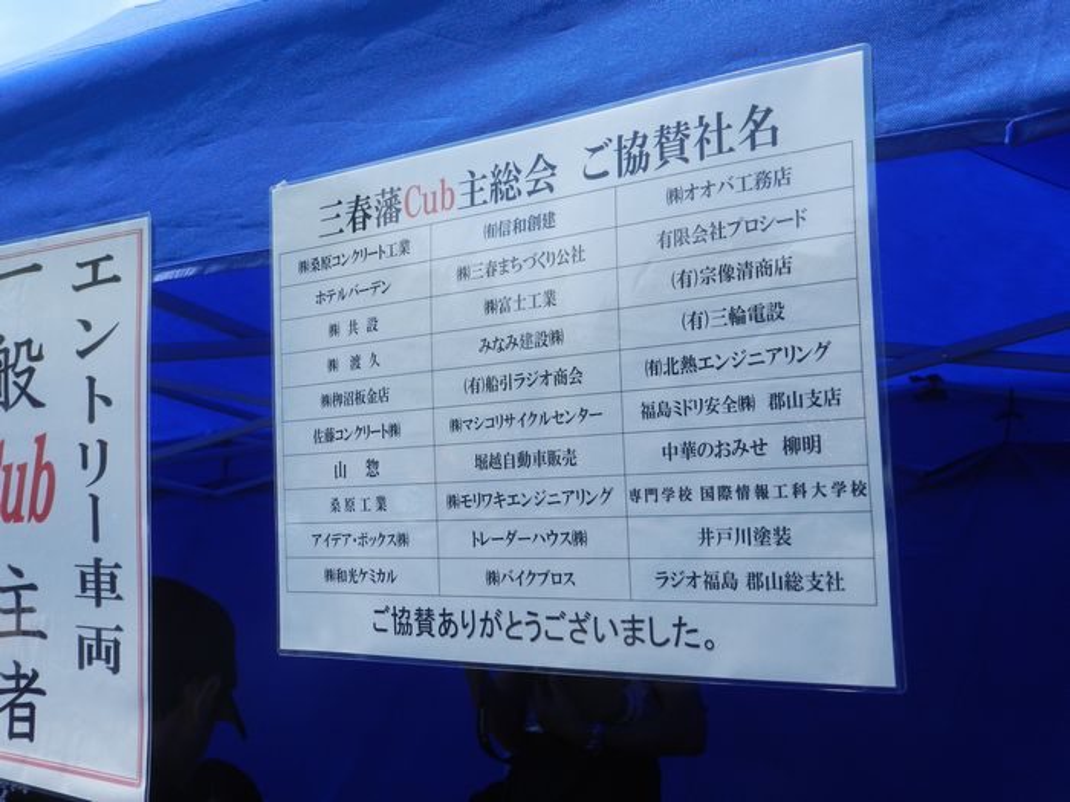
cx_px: 535
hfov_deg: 41.2
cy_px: 401
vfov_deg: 31.5
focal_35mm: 46
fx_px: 1422
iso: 160
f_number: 4.2
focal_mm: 8.1
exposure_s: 1/1000
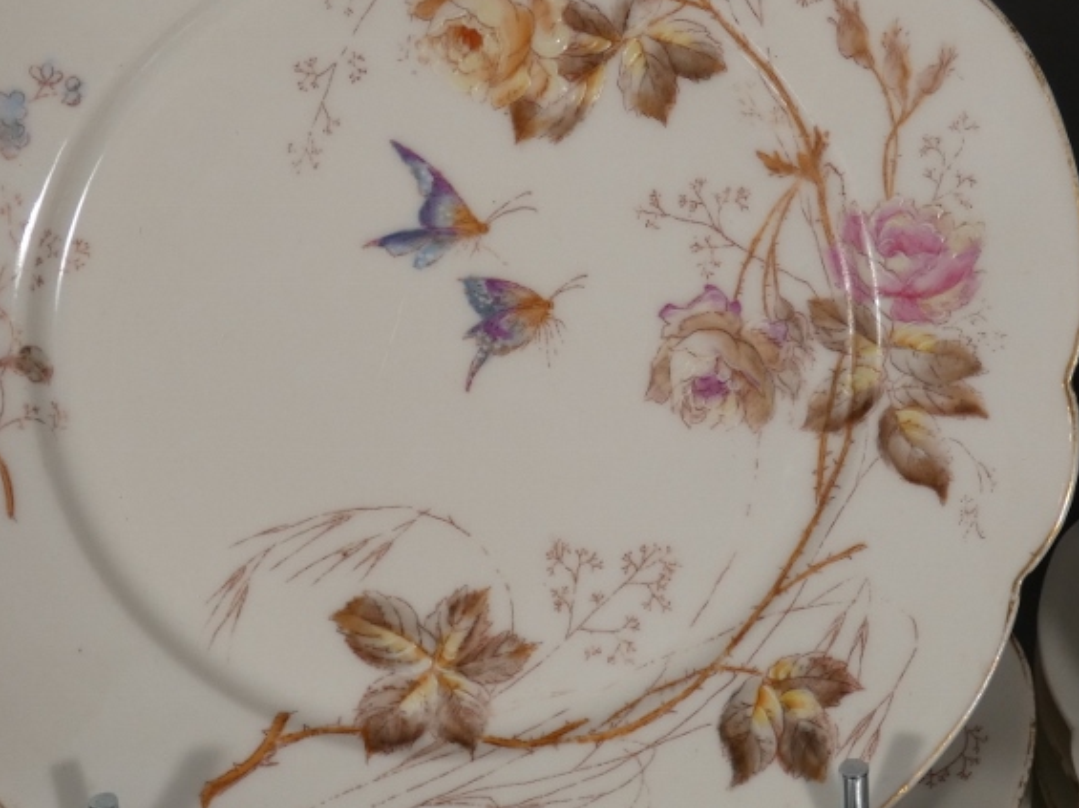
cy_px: 411
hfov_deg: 25.0
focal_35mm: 78
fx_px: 2430
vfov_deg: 18.9
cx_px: 638
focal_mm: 7.8
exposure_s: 1/80
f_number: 3.7
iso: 100
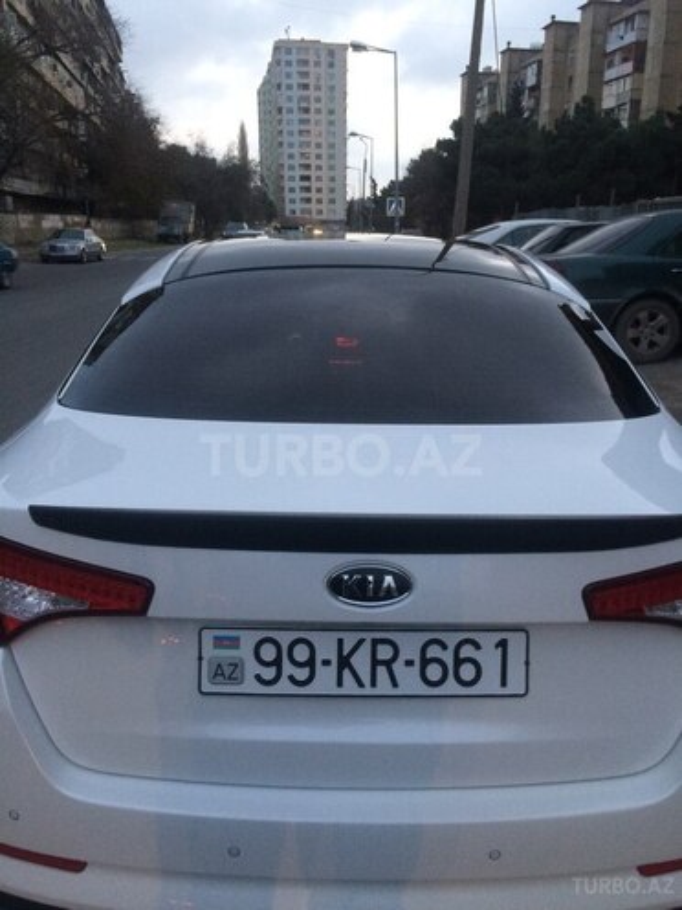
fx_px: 762
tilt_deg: -18.8
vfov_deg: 61.7
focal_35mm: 29
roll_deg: +1.9
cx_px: 341
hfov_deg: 48.2
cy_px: 455
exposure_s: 1/33
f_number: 2.2
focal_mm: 4.15
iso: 160
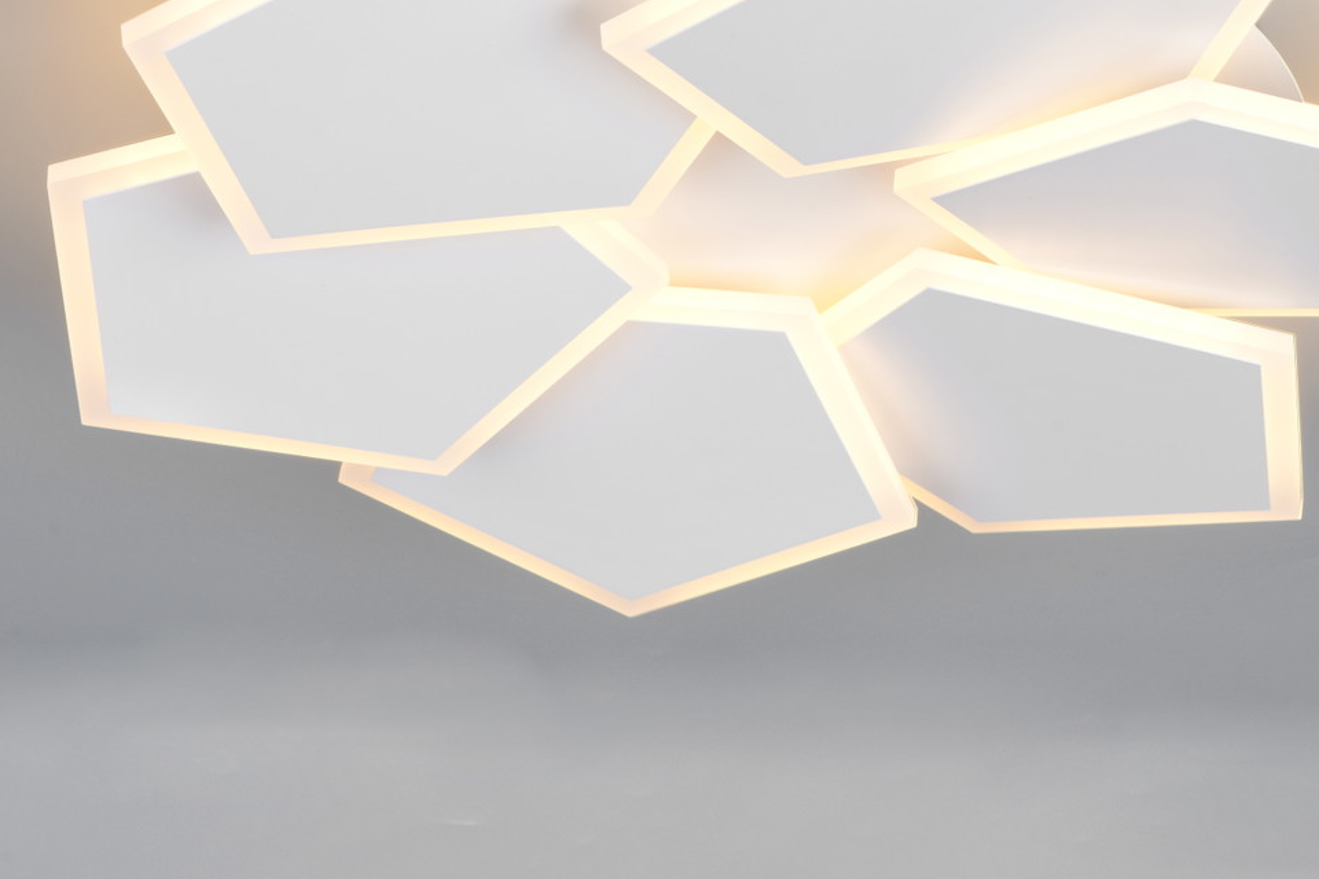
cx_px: 764
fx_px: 4103
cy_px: 217
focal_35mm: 112
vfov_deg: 12.2
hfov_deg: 18.3
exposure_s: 1/10
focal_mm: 70
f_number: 13
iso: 100
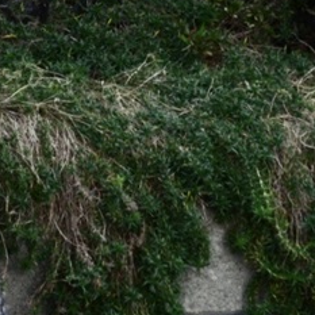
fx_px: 5251
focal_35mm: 510
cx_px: -196
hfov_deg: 3.4
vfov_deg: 3.4
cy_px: -276
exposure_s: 1/100
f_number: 5
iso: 800
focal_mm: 62
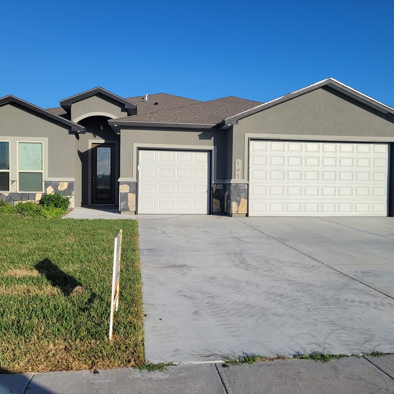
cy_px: 198
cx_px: 200
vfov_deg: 52.5
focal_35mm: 31
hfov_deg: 52.5
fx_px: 399
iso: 40
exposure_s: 1/3134
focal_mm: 5.4
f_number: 1.8
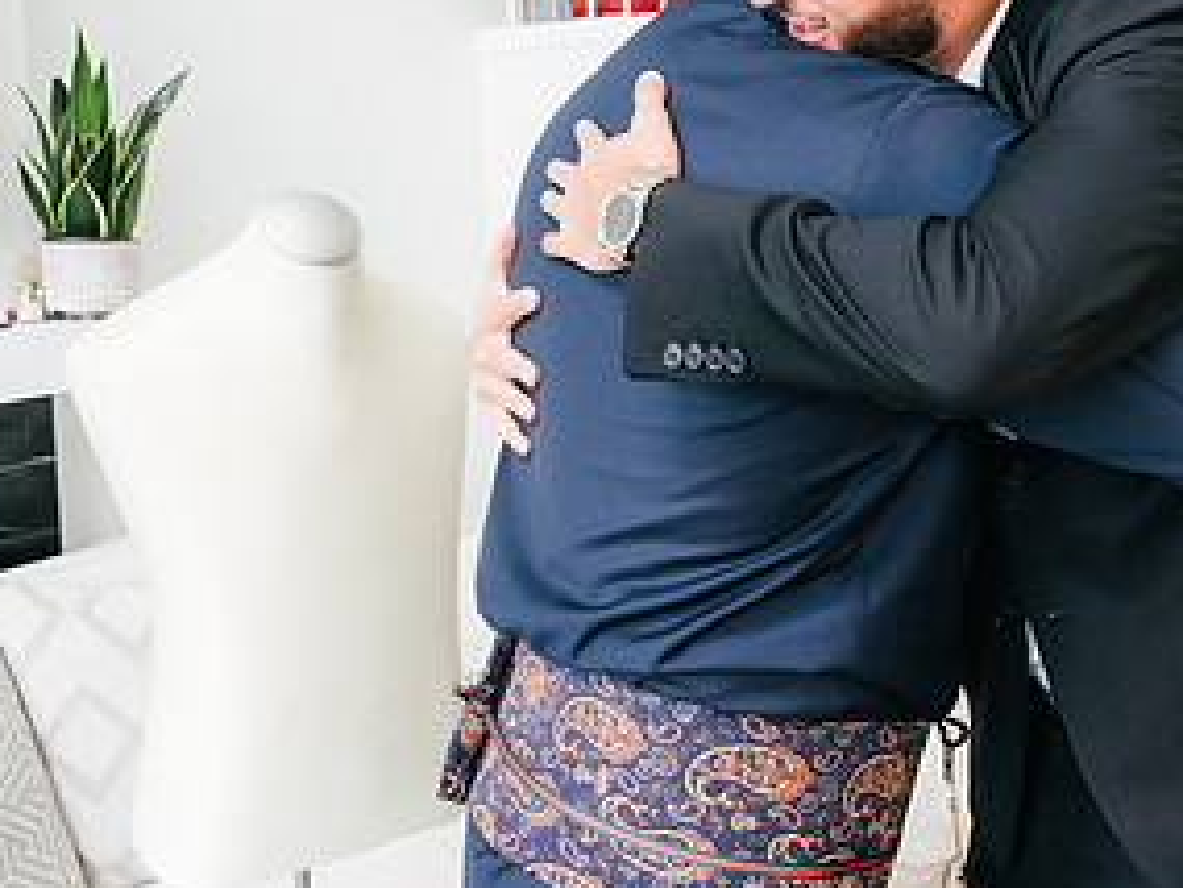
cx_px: 739
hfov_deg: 40.1
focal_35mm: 47
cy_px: 222
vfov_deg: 30.4
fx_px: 1607
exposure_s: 1/160
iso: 6400
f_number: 9
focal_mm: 24
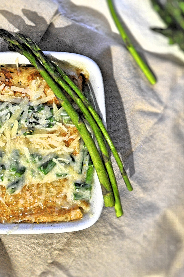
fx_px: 659
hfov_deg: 15.5
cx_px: -8
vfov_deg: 23.6
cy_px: 139
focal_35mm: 86
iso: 1600
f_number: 5
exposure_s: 1/10
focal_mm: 38
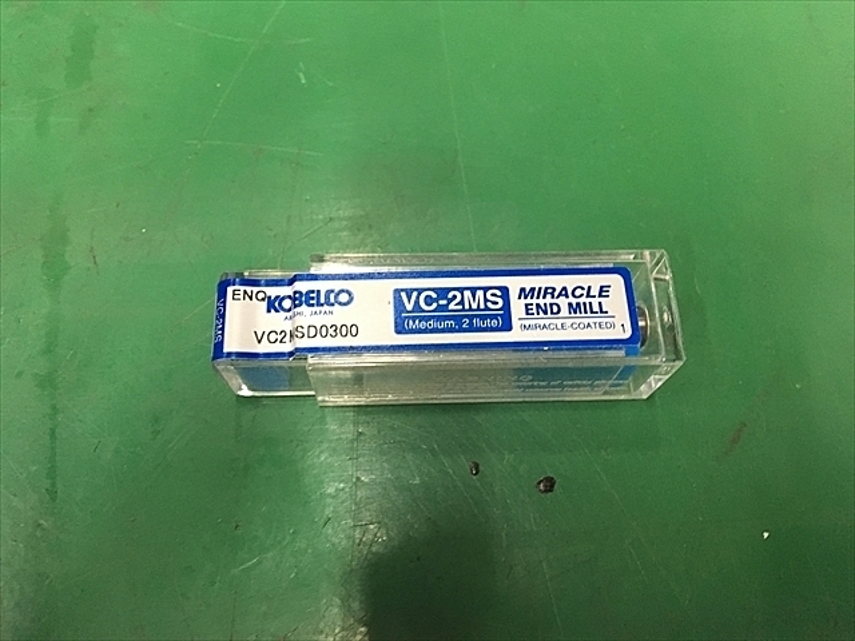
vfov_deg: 48.2
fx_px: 716
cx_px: 428
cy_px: 320
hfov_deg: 61.7
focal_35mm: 29
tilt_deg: -69.2
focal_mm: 4.15
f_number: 2.2
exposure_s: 1/30
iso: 200
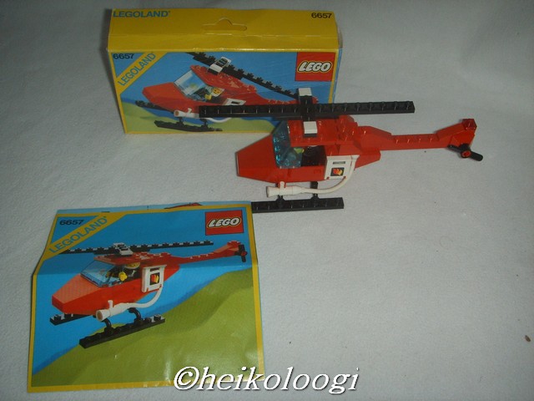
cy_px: 200
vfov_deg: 36.8
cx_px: 267
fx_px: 602
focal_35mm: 39
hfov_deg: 47.9
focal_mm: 6.6
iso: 100
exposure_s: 1/45
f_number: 3.5
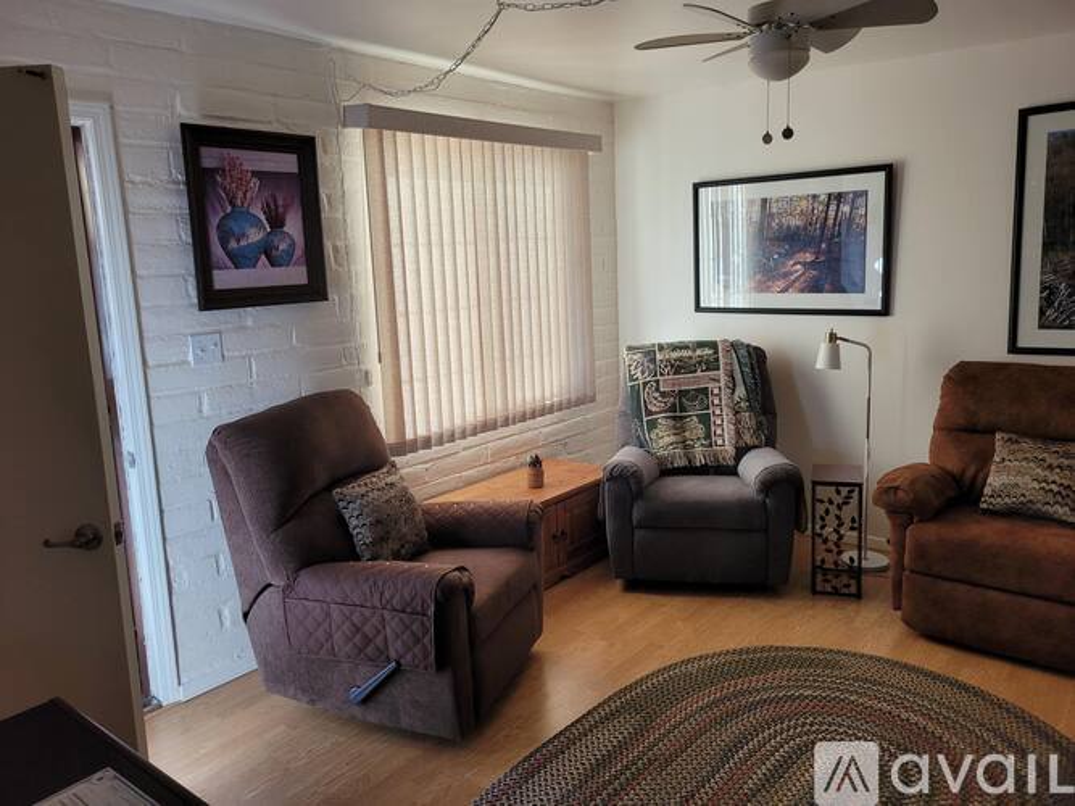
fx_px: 807
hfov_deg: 67.3
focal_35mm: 26
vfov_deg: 53.0
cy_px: 403
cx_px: 538
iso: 160
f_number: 1.8
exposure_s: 1/120
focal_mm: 5.4
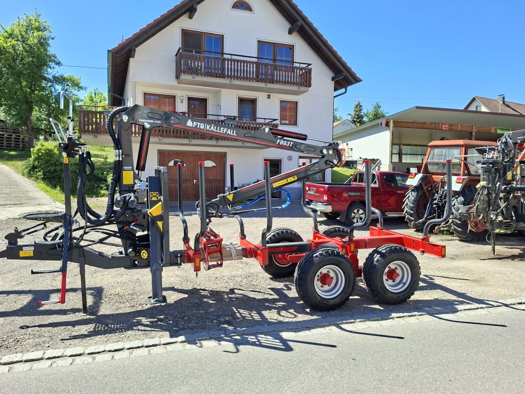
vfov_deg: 54.9
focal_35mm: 25
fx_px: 379
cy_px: 194
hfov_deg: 69.3
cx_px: 252
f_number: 1.8
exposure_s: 1/990
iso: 50
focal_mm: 5.54
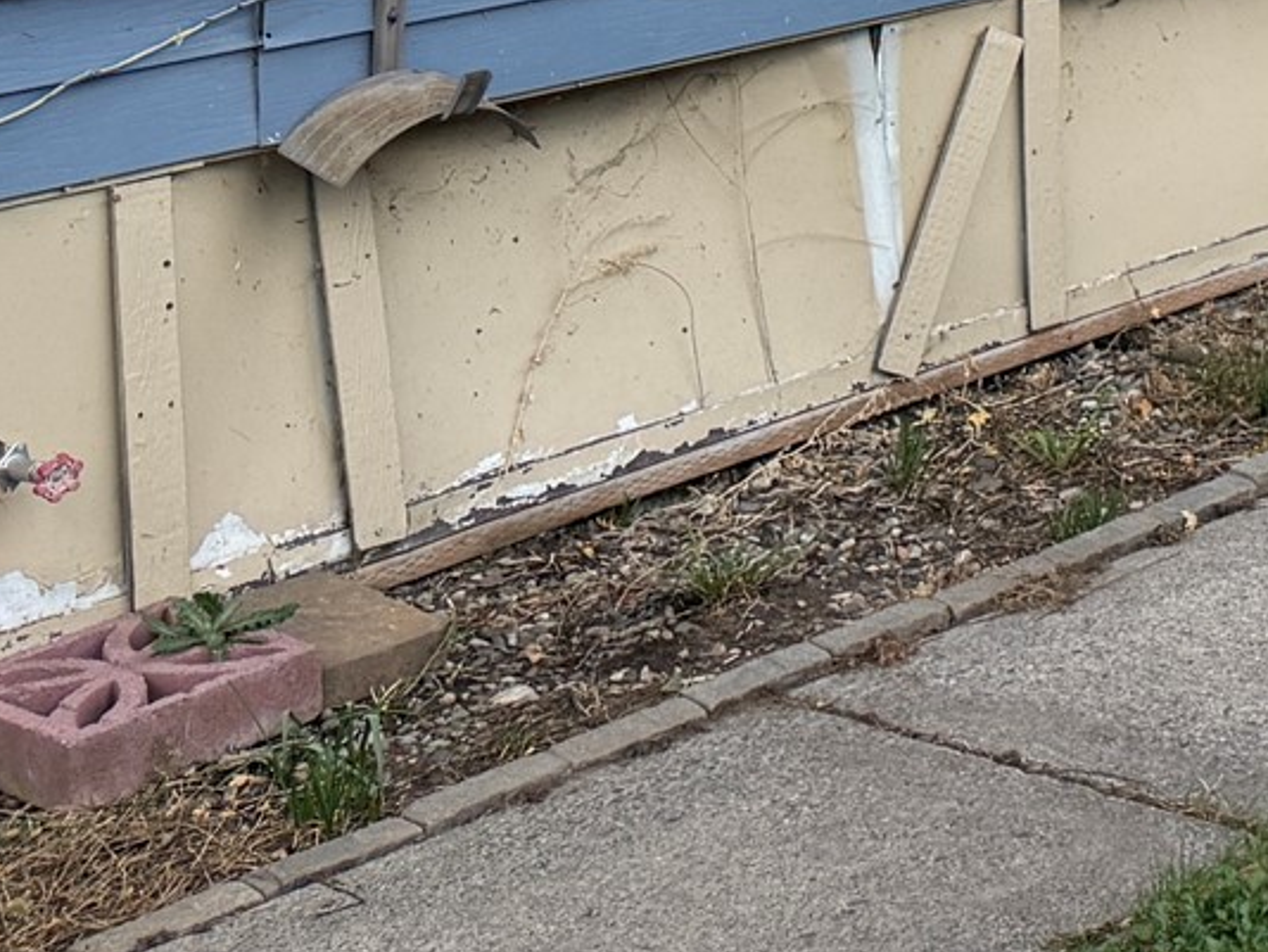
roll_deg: +0.0
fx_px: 3372
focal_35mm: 92
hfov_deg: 17.1
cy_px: -710
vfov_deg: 14.4
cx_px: 2356
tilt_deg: +0.5
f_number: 1.78
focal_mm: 6.76
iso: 100
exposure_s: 1/2703
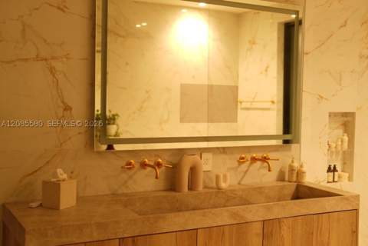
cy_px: 123
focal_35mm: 50
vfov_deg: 27.0
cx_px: 184
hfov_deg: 39.6
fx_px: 511
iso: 64
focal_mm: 50
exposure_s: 1/6
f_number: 2
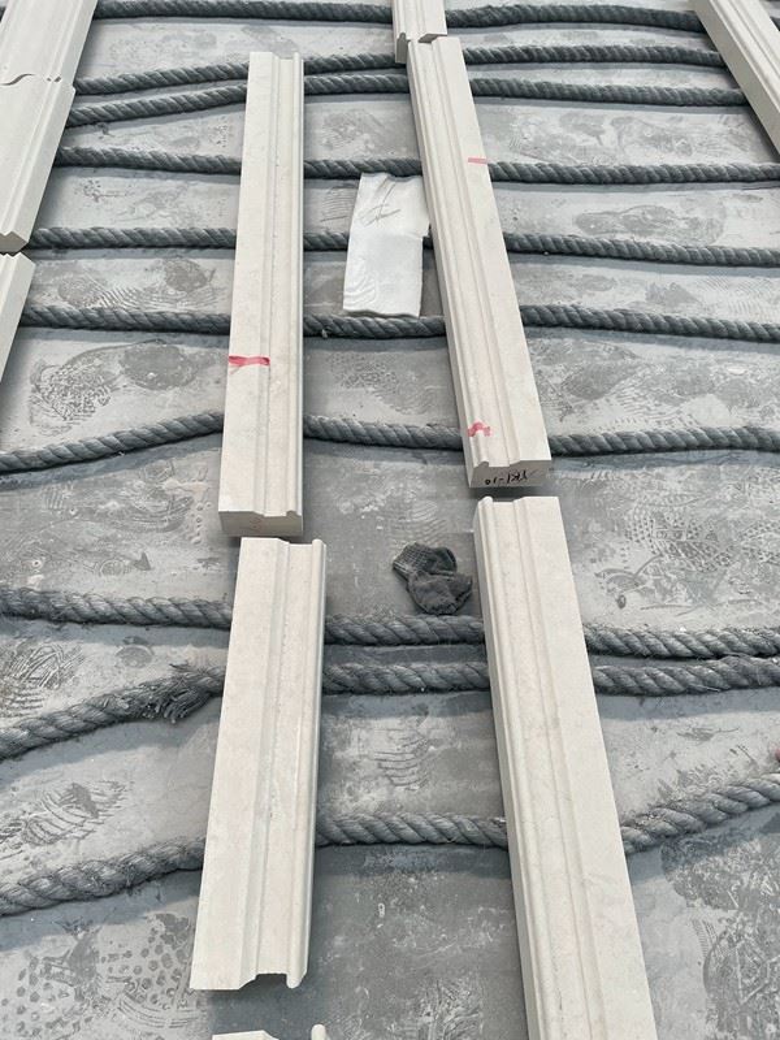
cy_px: 520
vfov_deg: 67.3
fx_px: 781
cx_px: 390
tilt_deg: -56.3
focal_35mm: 26
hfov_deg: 53.1
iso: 50
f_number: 1.6
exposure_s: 1/121
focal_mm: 4.2
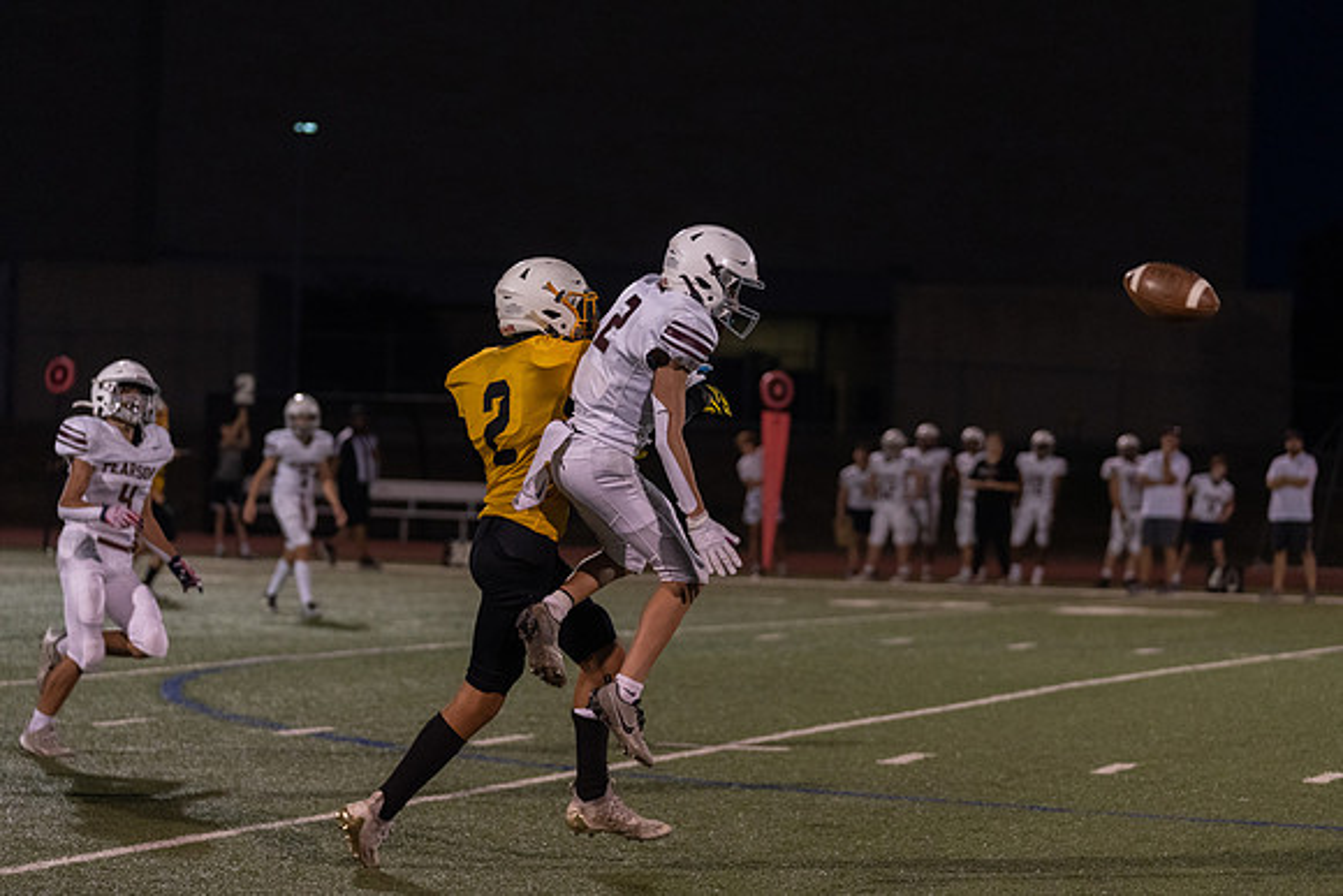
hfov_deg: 16.1
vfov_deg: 10.8
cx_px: 672
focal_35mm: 128
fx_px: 4761
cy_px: 448
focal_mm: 117
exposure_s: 1/1250
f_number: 3.2
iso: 4000
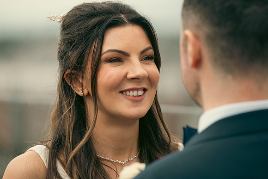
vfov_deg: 6.9
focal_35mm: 200
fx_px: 1489
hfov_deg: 10.3
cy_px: 90
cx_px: 134
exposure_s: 1/250
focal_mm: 200
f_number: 3.5
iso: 160
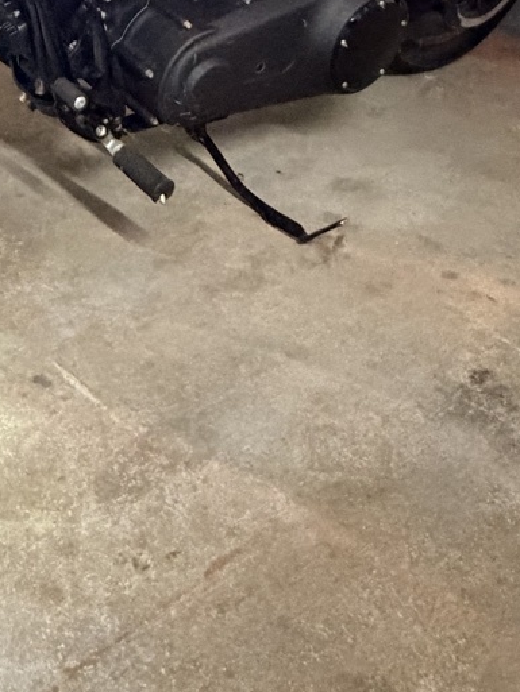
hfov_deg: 29.4
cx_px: 80
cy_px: -53
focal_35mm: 48
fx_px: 961
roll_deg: +2.2
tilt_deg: -12.7
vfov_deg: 34.7
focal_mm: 2.22
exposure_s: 1/40
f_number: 2.2
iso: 1250
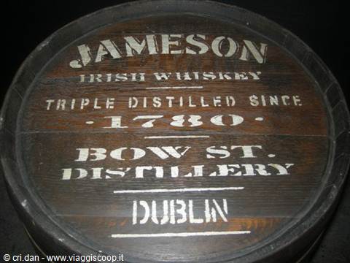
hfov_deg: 51.4
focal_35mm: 36
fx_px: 364
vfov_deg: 39.7
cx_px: 175
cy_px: 132
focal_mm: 7.5
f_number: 2.7
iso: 64
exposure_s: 1/60
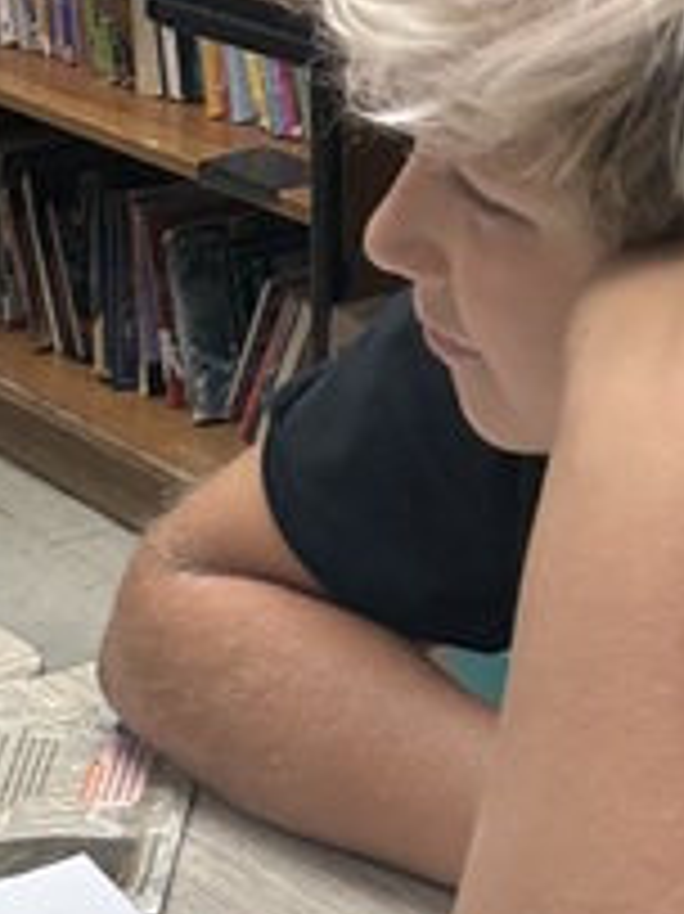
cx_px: -778
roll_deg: +8.7
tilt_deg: -27.3
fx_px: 3455
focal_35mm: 131
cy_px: 1126
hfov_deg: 10.2
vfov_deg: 14.5
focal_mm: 5.7
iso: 100
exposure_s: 1/120
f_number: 1.5
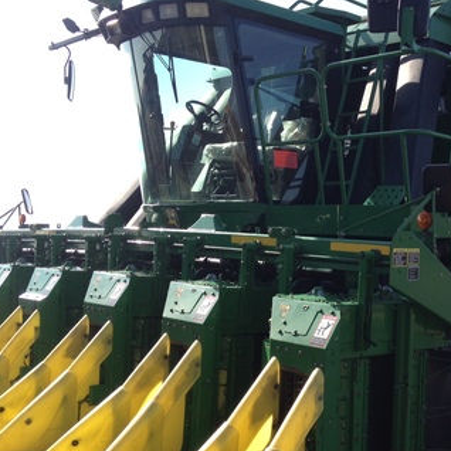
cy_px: 254
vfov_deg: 32.2
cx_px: 352
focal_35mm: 53
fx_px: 781
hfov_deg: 31.5
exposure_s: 1/1004
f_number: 2.4
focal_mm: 4.28
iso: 50
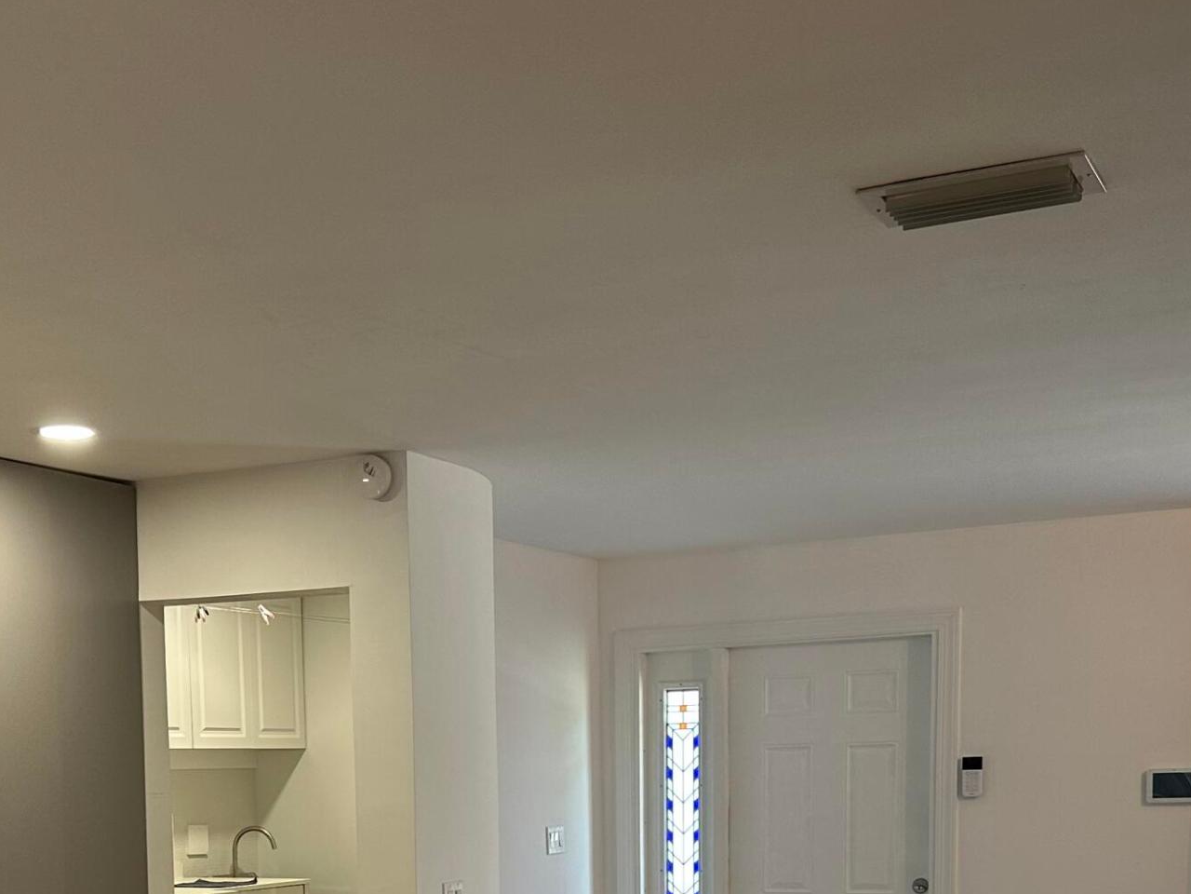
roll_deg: +0.5
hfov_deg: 35.4
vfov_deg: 25.3
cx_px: 475
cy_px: 952
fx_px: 1858
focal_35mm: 54
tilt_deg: -5.6
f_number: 1.78
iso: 160
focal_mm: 6.86
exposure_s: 1/120
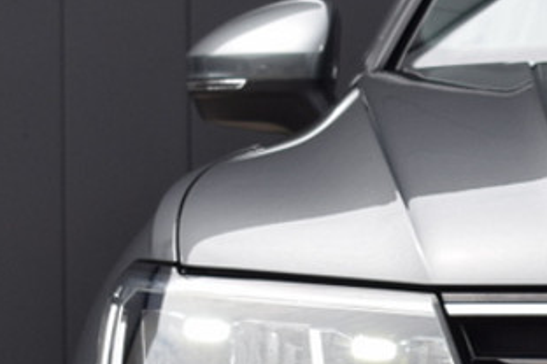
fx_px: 4087
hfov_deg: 7.4
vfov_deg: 5.1
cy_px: 433
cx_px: 1034
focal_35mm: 269
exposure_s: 1/320
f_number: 9
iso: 200
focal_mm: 40
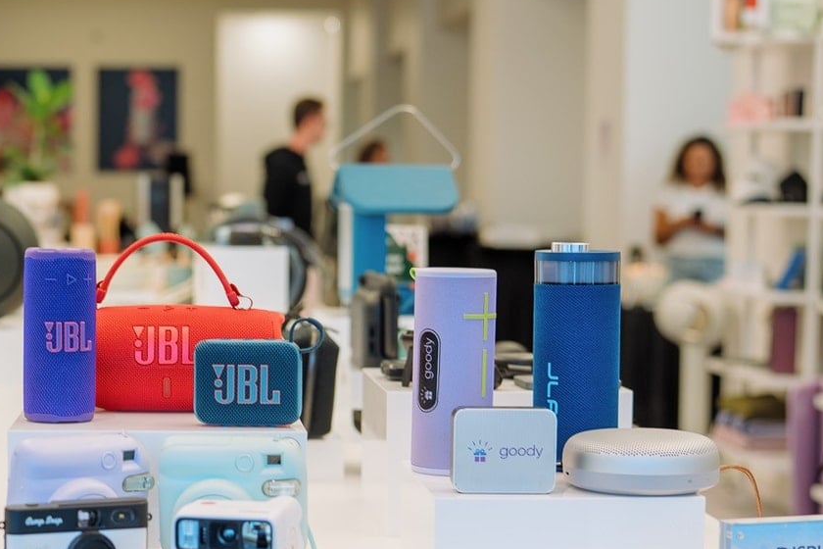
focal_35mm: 80
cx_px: 176
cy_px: 331
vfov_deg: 17.0
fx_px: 1829
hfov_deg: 25.0
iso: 160
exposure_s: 1/40
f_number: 2.2
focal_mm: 35
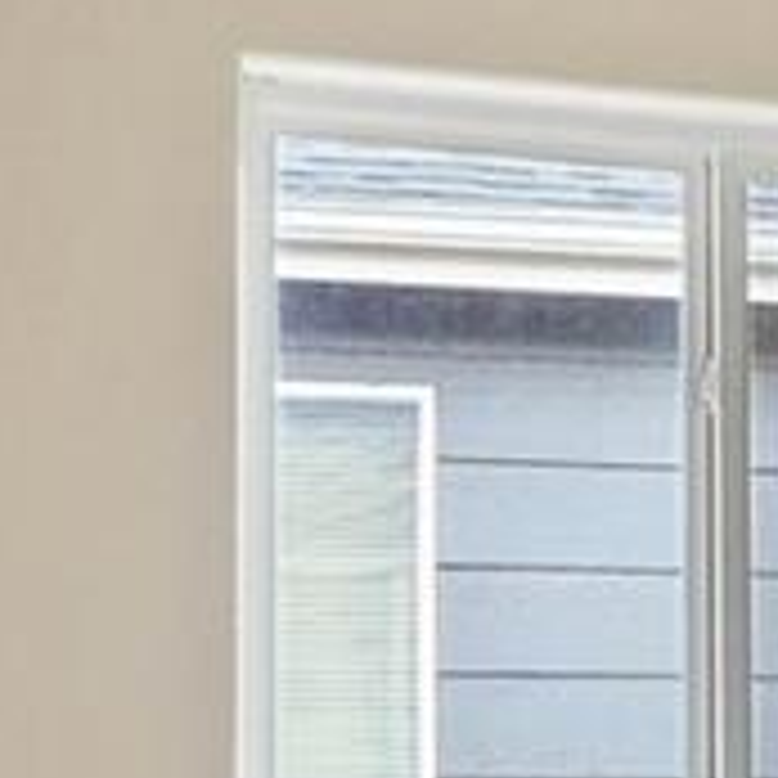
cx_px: 1214
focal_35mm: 118
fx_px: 3000
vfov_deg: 14.6
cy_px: 729
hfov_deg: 13.8
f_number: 9
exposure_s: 1/13
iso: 640
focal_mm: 10
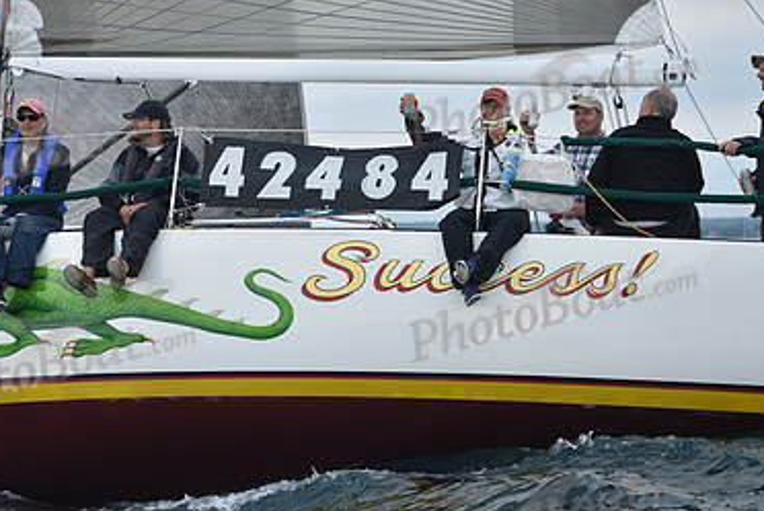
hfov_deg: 18.7
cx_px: 304
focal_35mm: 109
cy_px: 231
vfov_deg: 12.6
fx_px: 2316
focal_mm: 70
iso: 500
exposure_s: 1/640
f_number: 2.8
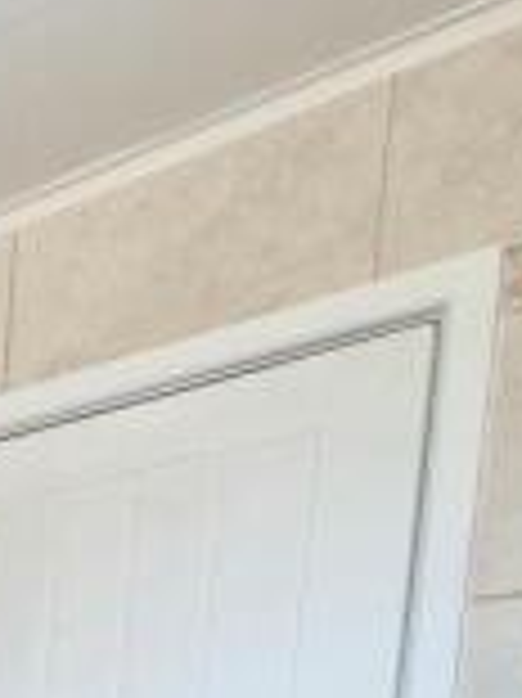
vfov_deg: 30.5
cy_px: 912
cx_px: -551
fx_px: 987
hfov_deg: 18.2
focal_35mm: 49
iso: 100
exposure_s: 1/50
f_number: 2.2
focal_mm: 2.2
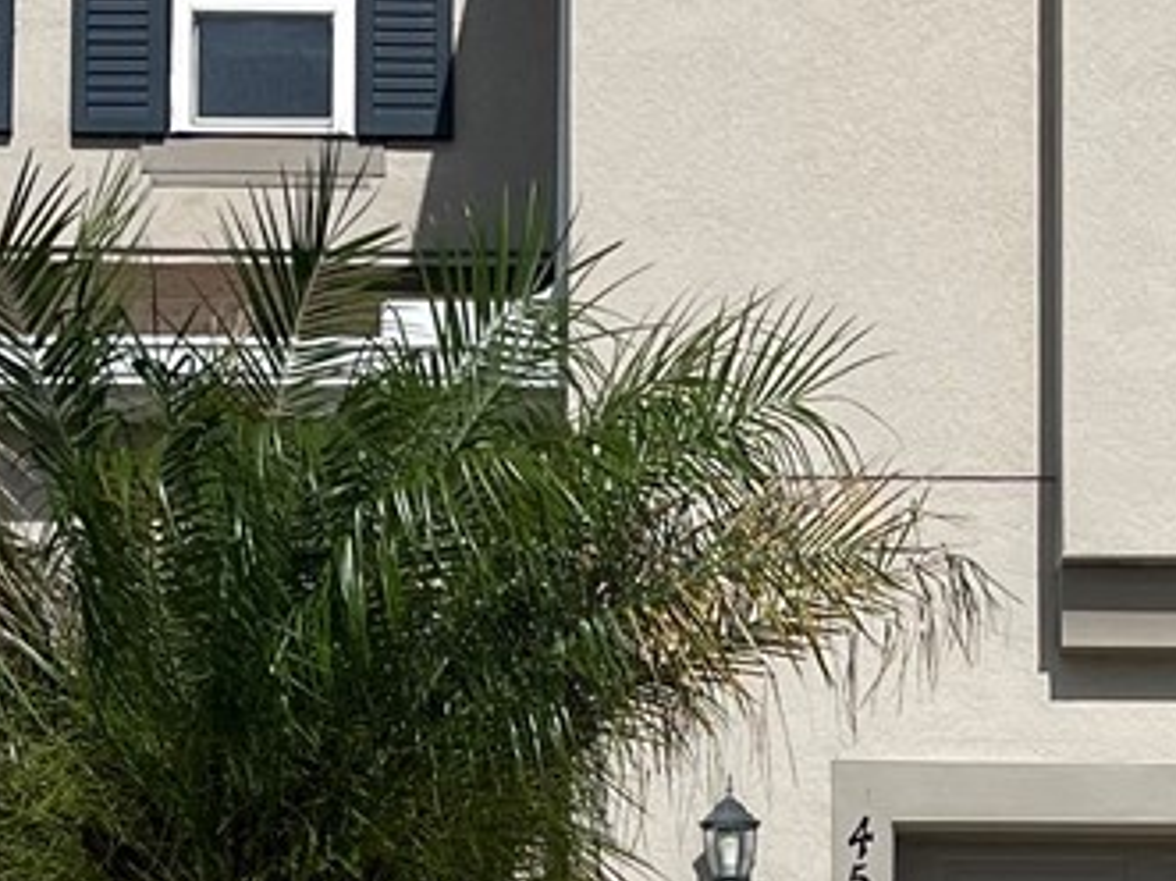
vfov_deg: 12.0
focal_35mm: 121
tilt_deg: +3.9
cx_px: 977
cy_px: 988
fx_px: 4109
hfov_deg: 16.1
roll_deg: -0.3
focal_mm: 5.1
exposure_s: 1/7407
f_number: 1.6
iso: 32
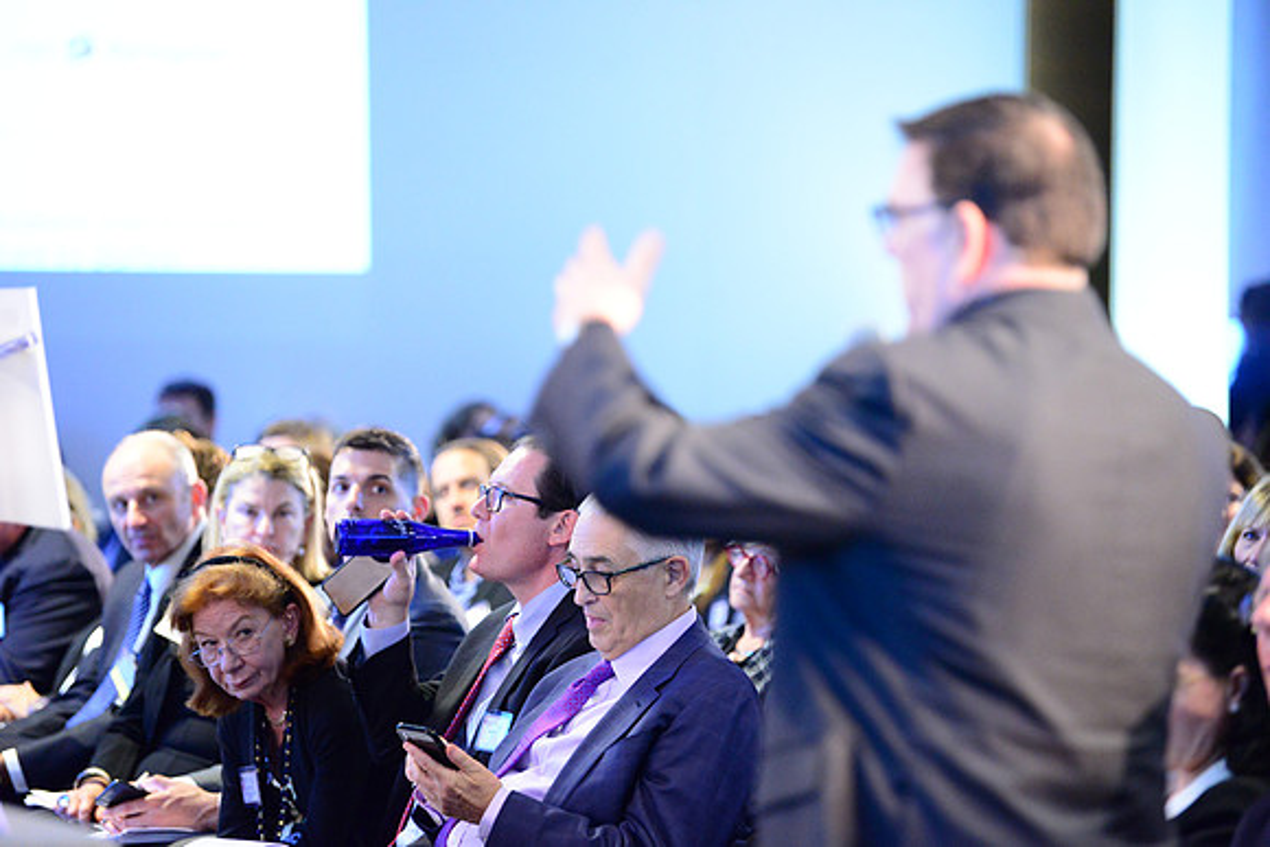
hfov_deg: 12.8
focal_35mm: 160
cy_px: 424
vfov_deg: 8.6
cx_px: 635
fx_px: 5646
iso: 6400
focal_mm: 160
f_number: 2.8
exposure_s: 1/60
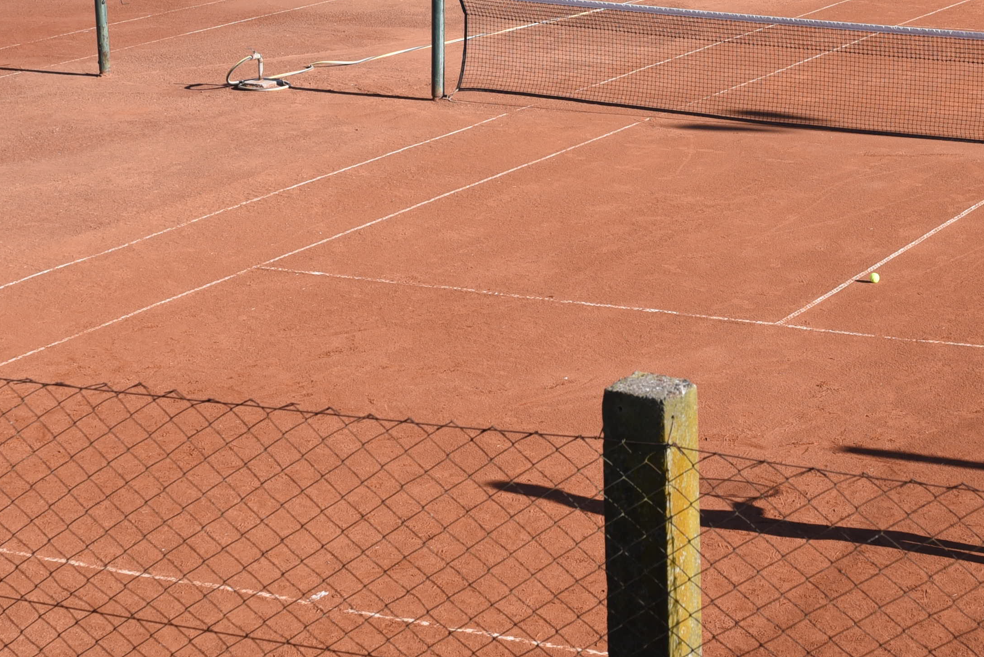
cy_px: 86
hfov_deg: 20.8
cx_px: 765
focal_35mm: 97
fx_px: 2652
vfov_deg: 14.0
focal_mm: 35
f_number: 8
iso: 200
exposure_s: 1/400
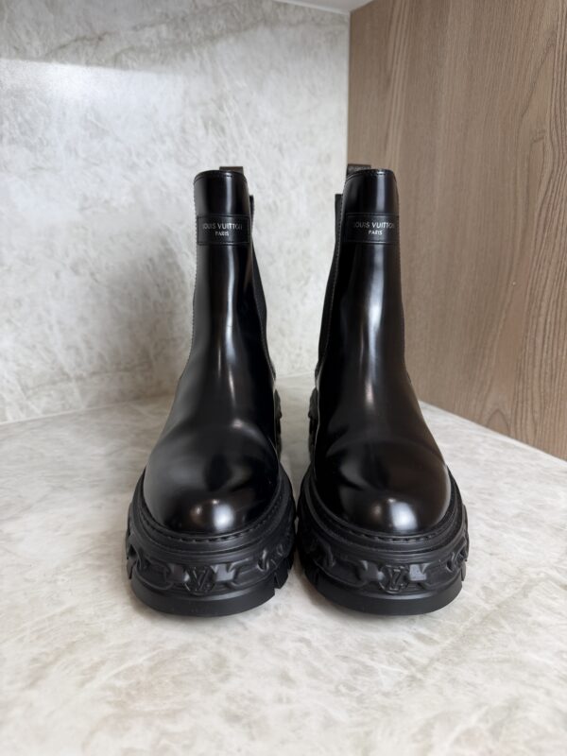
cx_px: 284
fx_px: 524
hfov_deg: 56.8
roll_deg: +0.2
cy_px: 378
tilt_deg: -16.1
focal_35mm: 24
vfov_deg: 71.6
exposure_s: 1/120
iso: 100
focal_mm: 6.76
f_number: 1.78
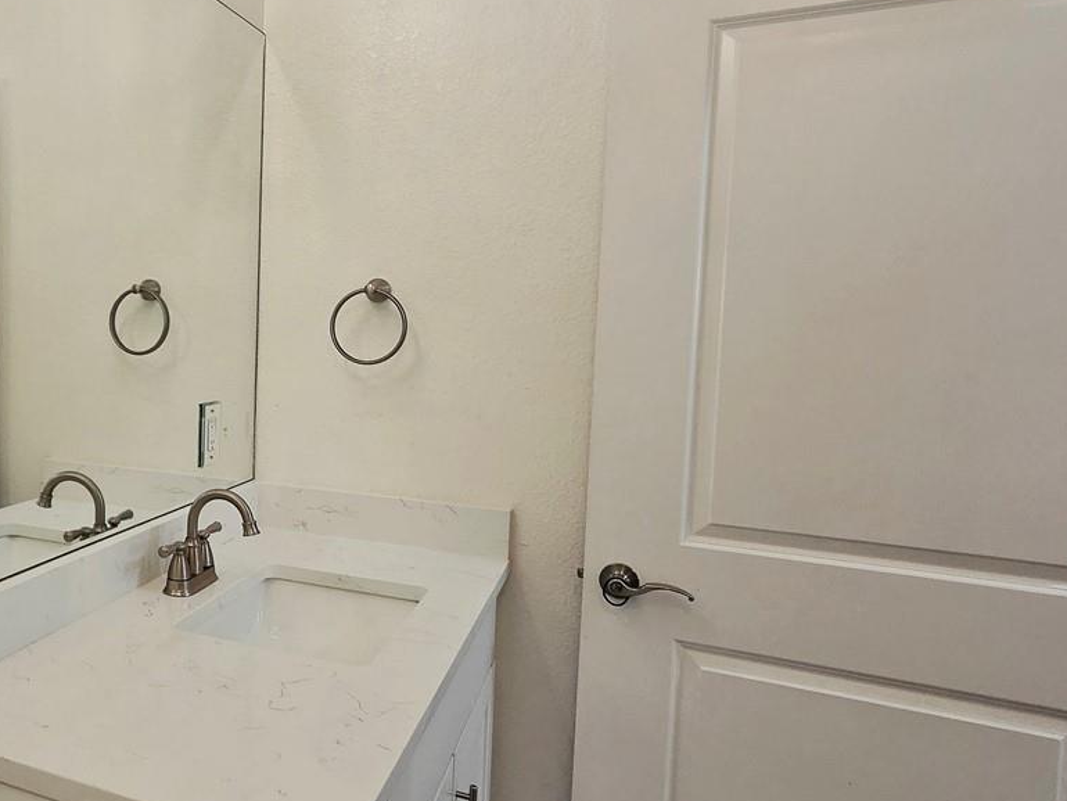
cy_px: 367
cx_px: 104
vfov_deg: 51.3
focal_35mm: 27
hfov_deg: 56.3
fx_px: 833
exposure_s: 1/120
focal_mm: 2.2
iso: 200
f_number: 2.2
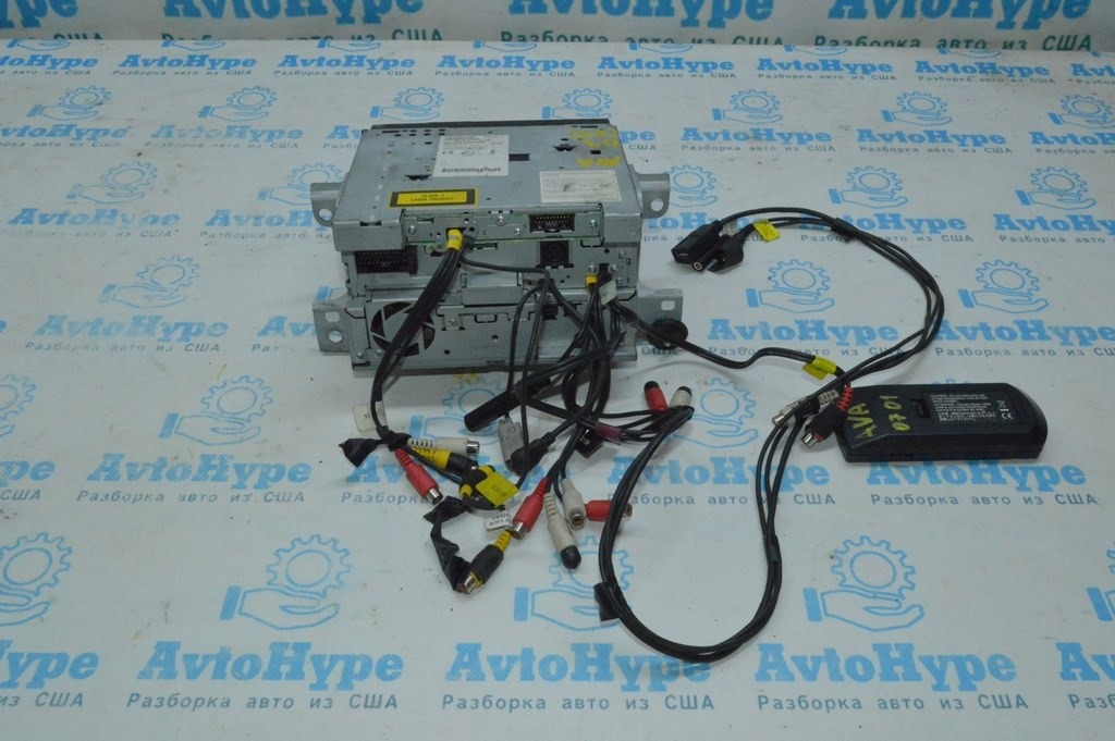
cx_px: 558
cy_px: 370
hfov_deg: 57.3
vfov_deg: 39.9
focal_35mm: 33
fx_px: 1021
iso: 5600
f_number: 16
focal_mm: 22
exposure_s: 1/200
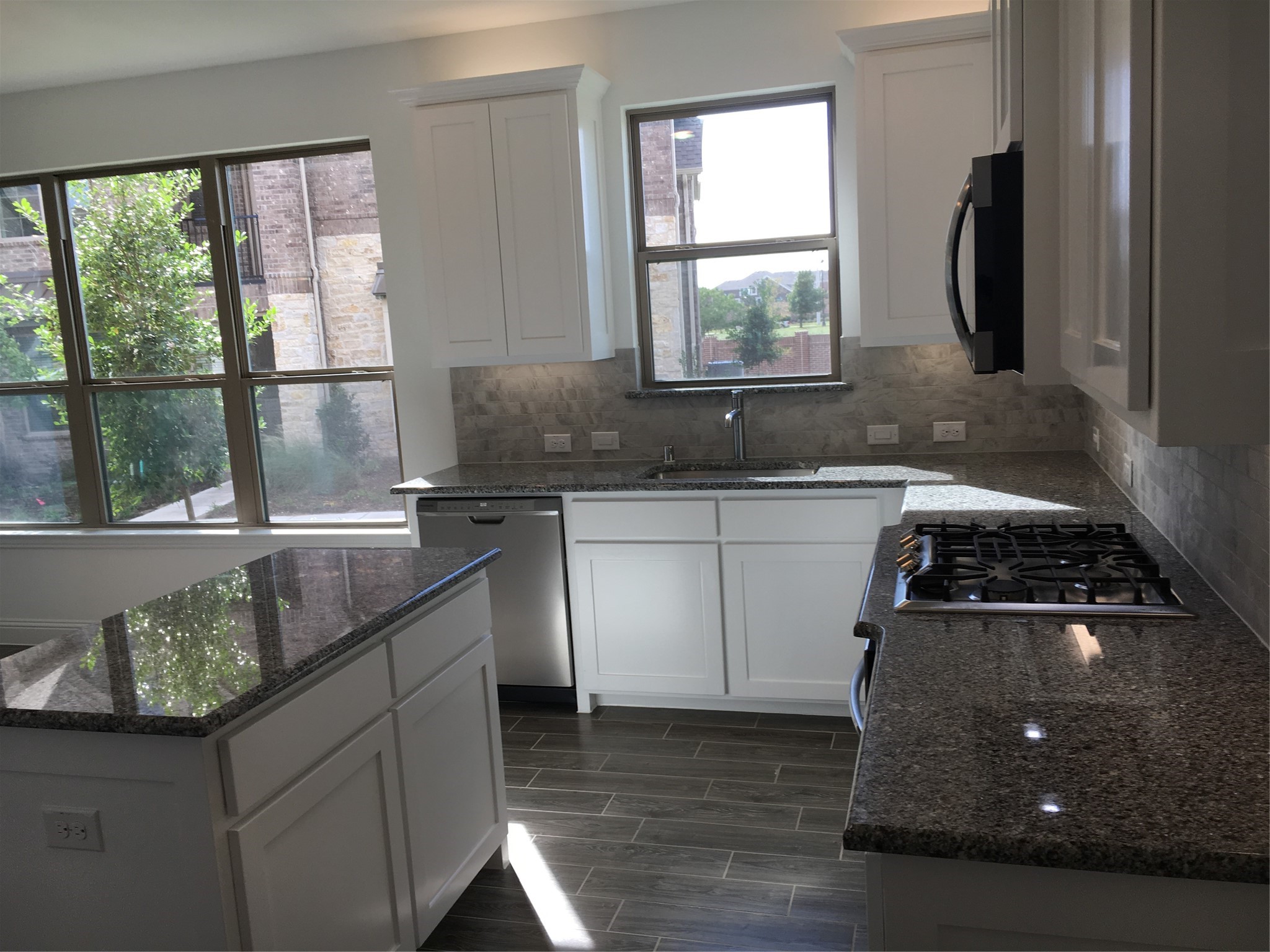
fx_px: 1064
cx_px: 635
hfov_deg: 61.7
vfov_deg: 48.2
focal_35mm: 29
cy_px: 476
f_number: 2.2
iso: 25
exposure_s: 1/121
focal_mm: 4.15
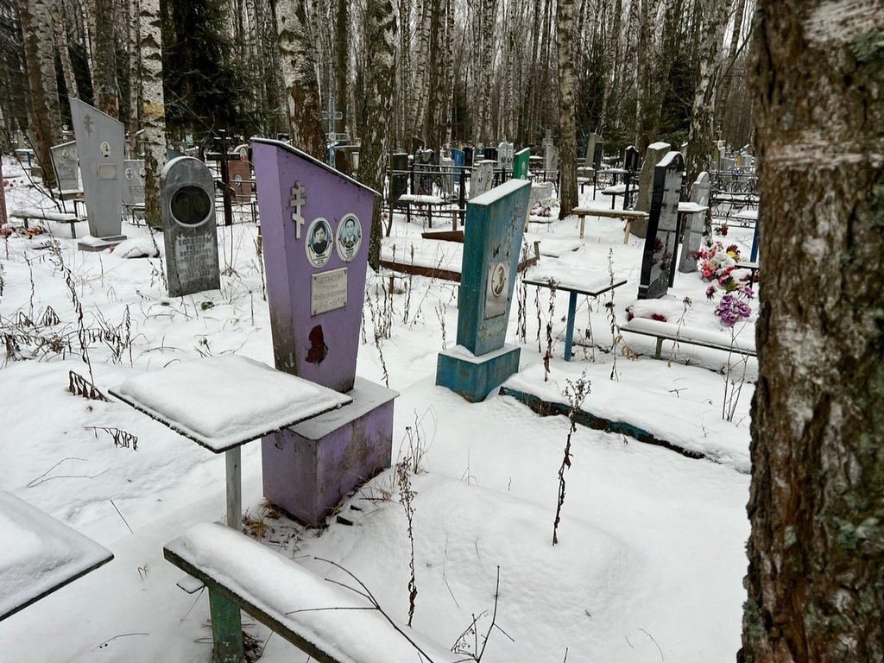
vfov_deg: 53.1
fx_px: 664
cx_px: 442
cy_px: 332
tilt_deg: -26.8
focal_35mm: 26
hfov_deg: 67.3
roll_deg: +1.0
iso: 32
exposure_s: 1/148
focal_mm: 5.7
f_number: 1.5
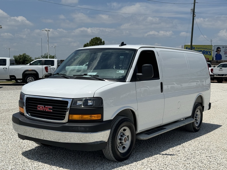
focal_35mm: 48
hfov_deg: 39.7
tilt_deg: +2.4
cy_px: 85
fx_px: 315
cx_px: 114
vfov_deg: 30.3
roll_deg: -2.9
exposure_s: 1/10526
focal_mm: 6.76
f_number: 1.78
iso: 80
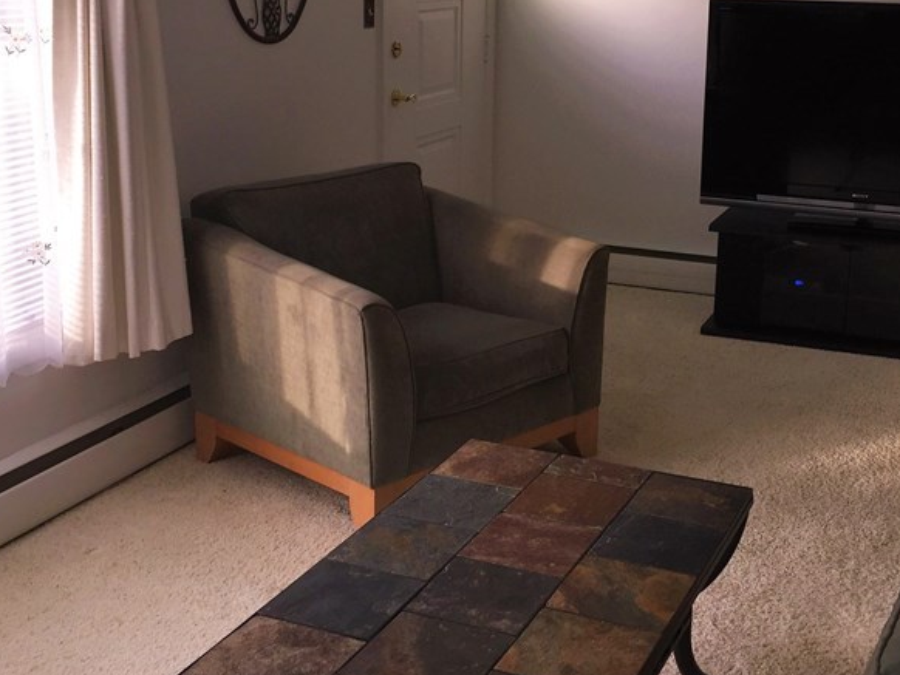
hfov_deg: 37.4
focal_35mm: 51
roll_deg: -2.4
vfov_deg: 28.4
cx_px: 527
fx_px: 1327
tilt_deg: -12.6
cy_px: 216
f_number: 2.2
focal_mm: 4.15
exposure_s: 1/30
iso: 32
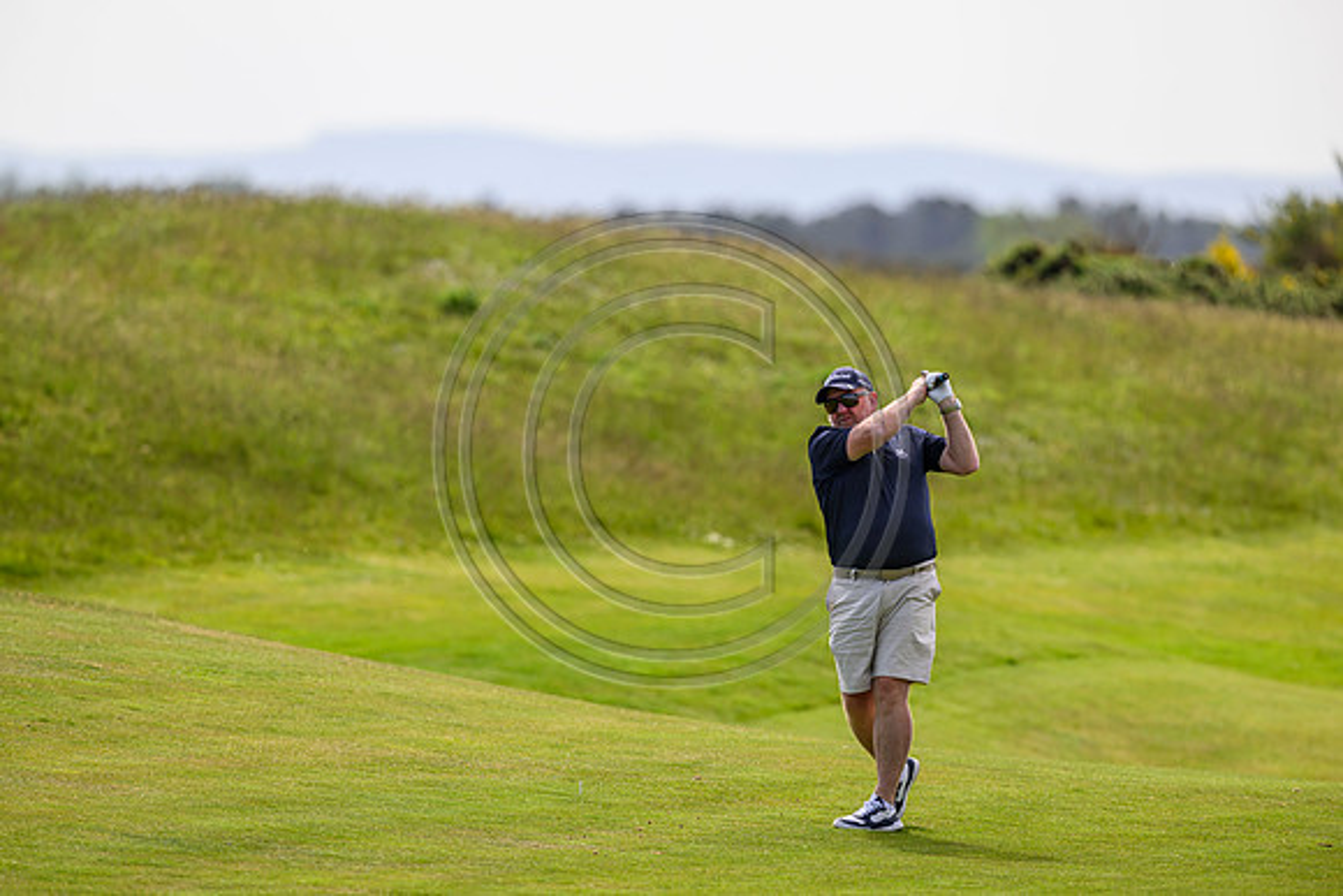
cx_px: 672
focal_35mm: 400
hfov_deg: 5.2
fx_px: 14925
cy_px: 448
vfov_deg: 3.4
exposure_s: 1/3200
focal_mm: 400
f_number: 4
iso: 500
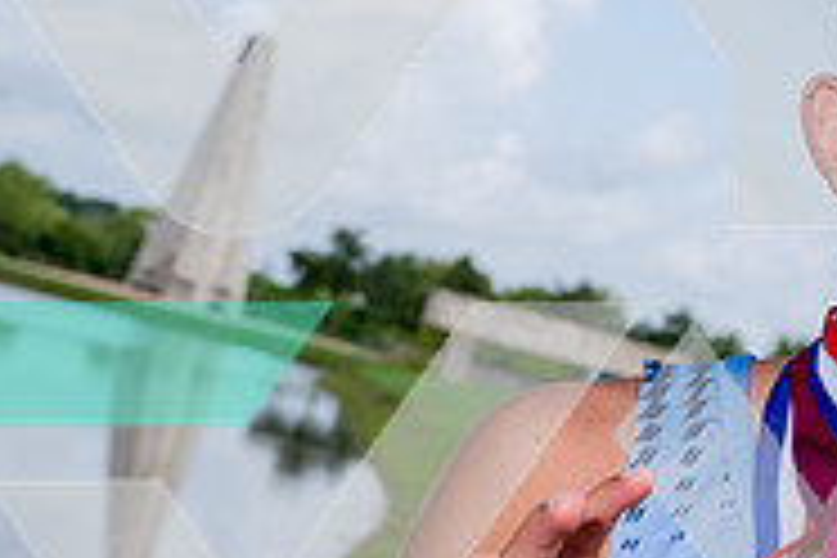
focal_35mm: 112
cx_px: 1008
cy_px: 542
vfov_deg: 12.1
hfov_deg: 17.4
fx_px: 2604
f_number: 5.6
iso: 100
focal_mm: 36
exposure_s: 1/640
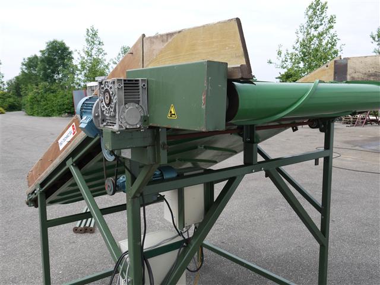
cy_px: 142
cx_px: 190
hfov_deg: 54.0
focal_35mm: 34
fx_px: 373
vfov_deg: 41.8
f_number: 6.3
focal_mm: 17
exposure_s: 1/250
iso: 100
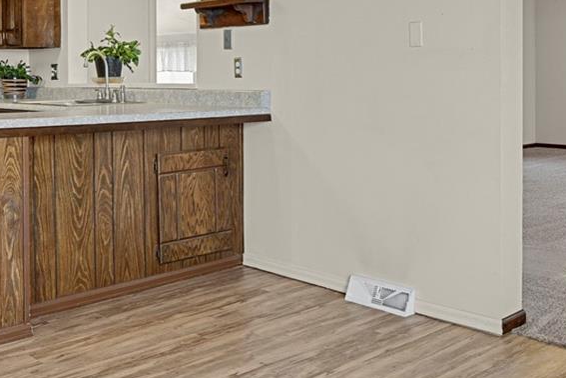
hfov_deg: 41.0
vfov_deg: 27.4
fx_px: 755
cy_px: 68
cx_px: 323
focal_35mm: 48
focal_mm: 17
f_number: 8
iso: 250
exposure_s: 3
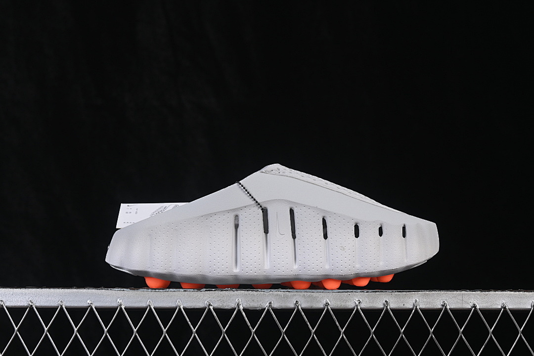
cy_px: 178
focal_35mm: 75
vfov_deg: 18.2
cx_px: 267
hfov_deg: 27.0
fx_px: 1112
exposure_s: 1/80
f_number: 8
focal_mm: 50
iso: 160
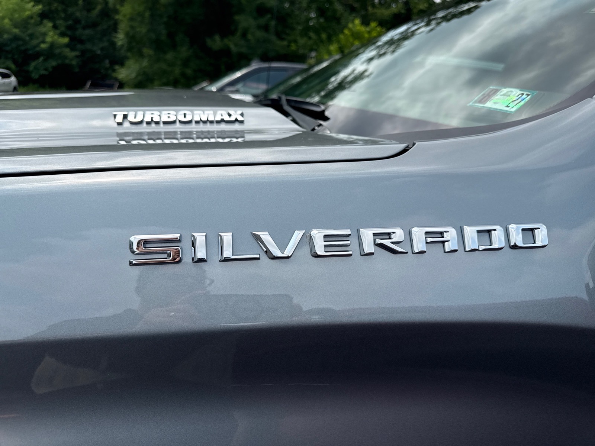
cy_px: 223
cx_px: 298
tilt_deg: -16.4
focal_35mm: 24
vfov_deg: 56.8
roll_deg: -4.5
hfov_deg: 71.6
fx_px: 413
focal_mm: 6.76
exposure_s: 1/4405
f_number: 1.78
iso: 80
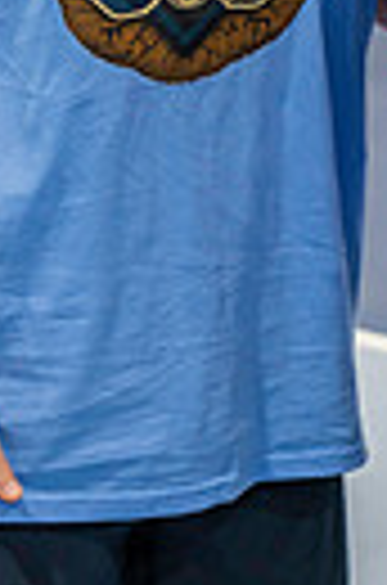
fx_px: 3096
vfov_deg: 10.7
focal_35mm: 191
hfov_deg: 7.1
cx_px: 338
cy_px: 50
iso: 1600
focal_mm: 55
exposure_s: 1/160
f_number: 4
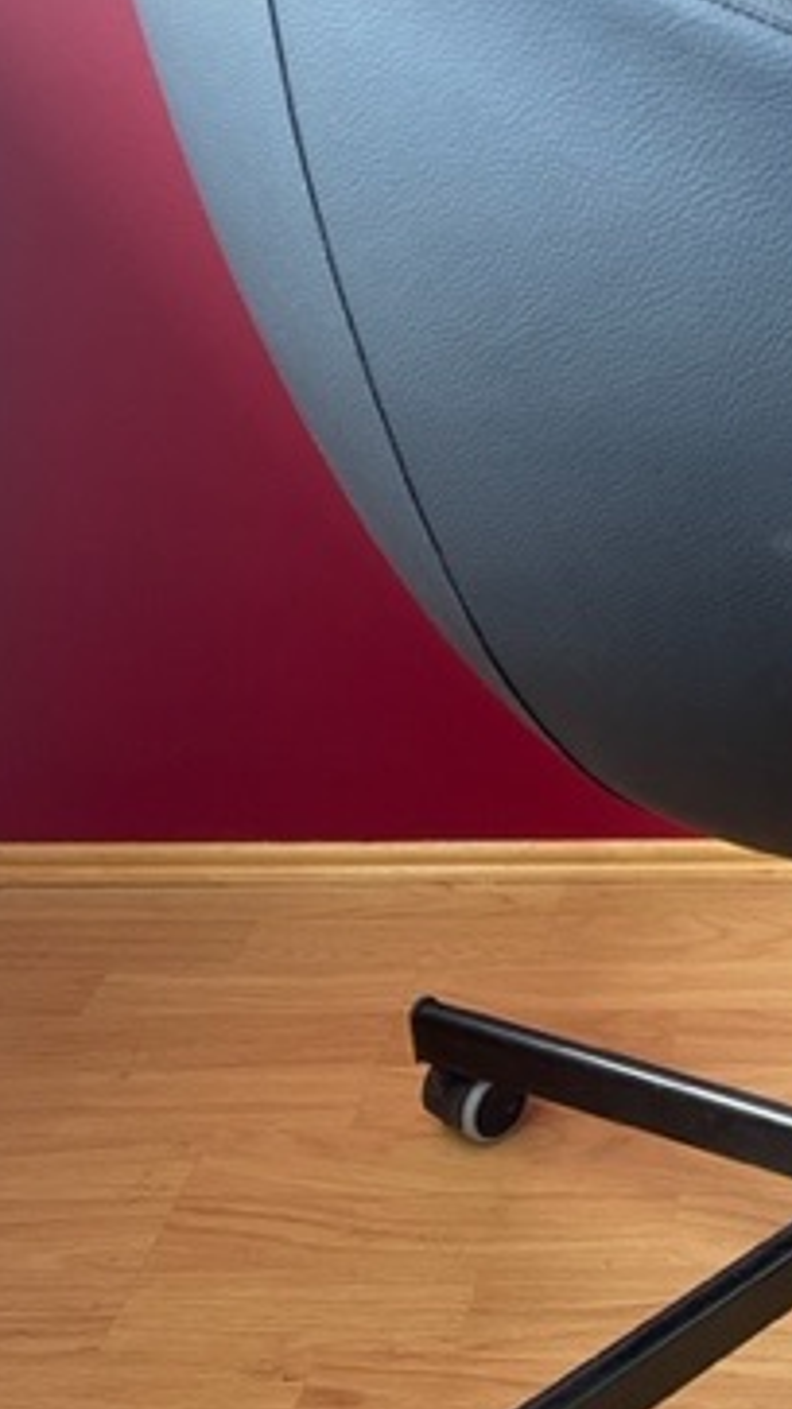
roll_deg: +1.0
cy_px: 679
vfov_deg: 41.3
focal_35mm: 50
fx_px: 1868
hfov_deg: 22.7
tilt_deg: -23.7
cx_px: 850
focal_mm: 4.2
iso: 200
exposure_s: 1/60
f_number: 1.6
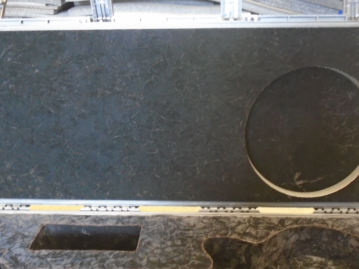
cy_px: 134
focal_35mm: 35
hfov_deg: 52.6
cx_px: 190
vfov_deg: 40.7
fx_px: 363
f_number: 3.2
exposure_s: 1/6
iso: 400
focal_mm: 4.6
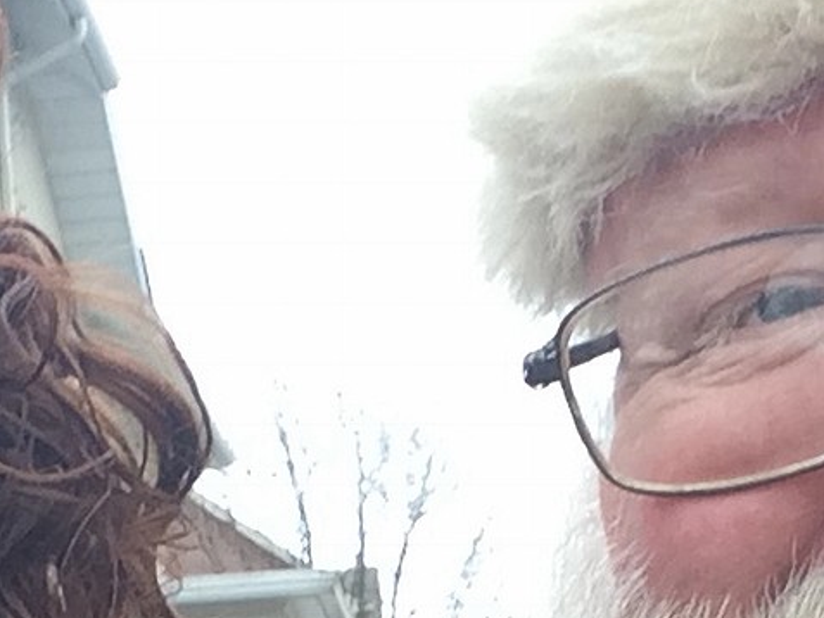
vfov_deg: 13.6
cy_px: 849
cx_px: 330
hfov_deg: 18.9
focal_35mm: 104
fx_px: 2476
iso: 50
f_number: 2.4
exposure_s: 1/140
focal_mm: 2.15
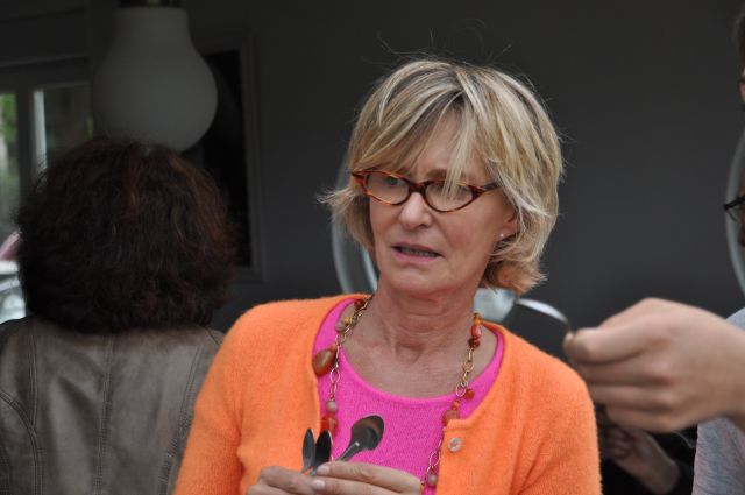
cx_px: 372
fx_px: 2232
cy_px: 248
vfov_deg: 12.6
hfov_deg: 18.9
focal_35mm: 108
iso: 400
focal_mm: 72
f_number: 5.6
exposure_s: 1/500
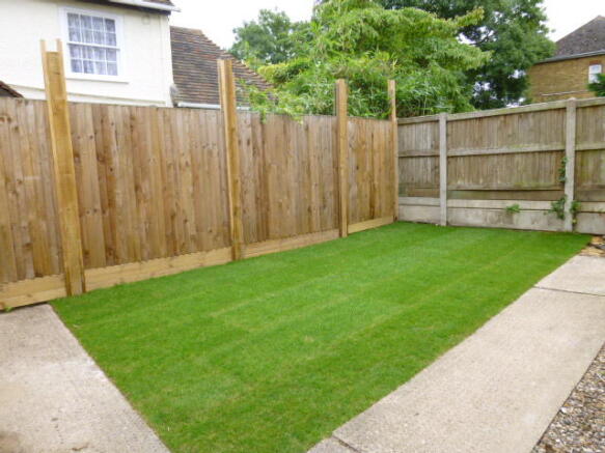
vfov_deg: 54.9
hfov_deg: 69.4
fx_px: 437
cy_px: 226
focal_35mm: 25
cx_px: 302
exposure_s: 1/125
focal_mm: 4.5
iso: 100
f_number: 3.1
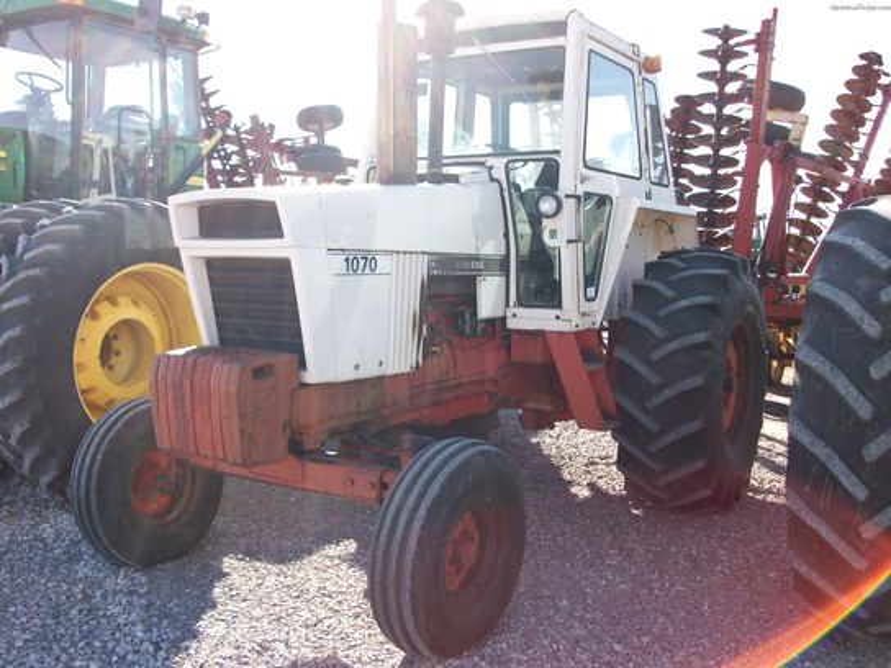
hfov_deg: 54.0
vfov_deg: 41.8
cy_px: 334
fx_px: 875
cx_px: 446
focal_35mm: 34
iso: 64
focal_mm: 5.7
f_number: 2.8
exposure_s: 1/288
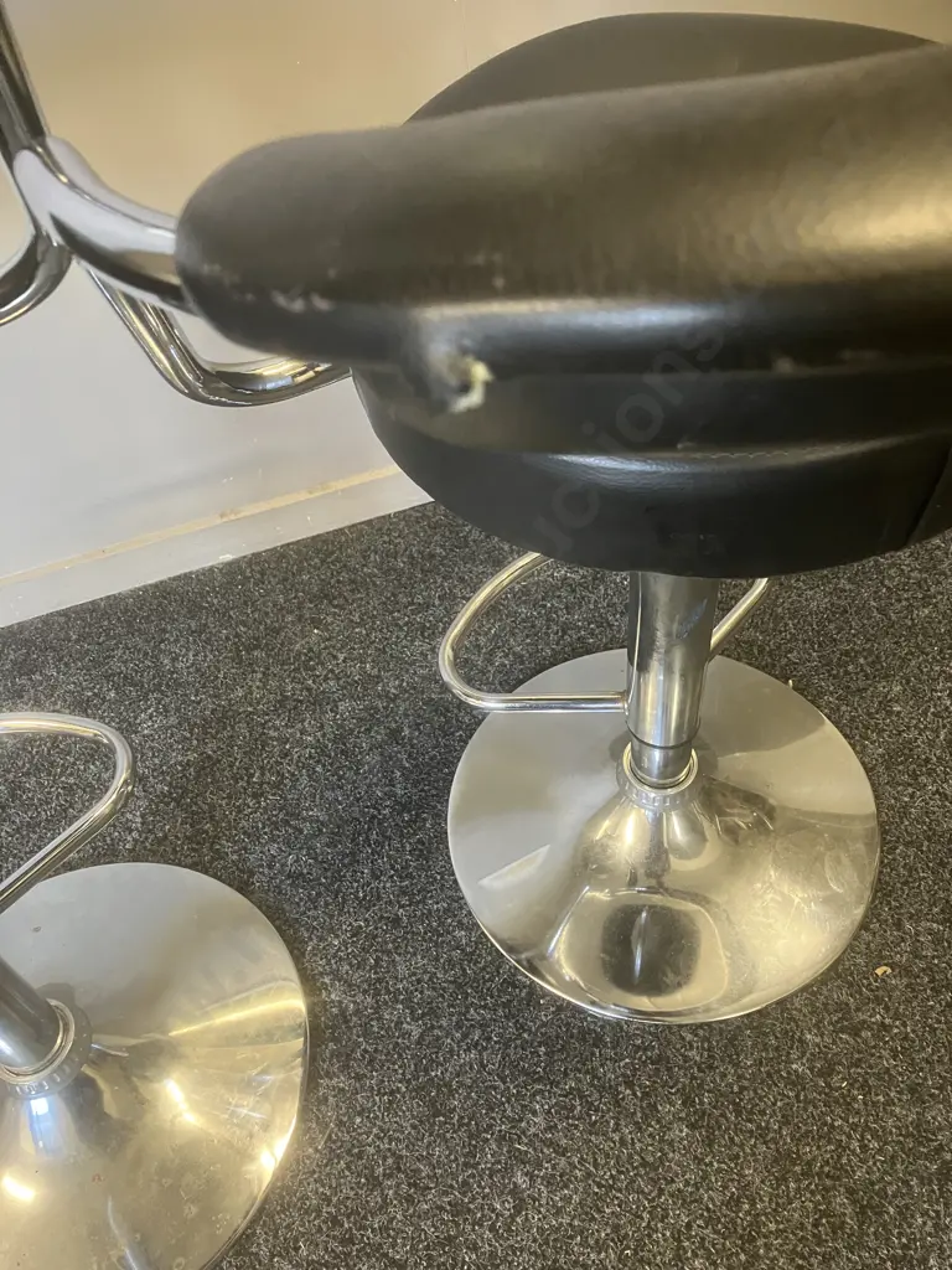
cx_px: 476
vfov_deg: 63.4
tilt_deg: -49.0
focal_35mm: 28
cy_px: 635
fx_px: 1027
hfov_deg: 49.7
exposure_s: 1/50
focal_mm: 3.99
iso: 320
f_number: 1.8
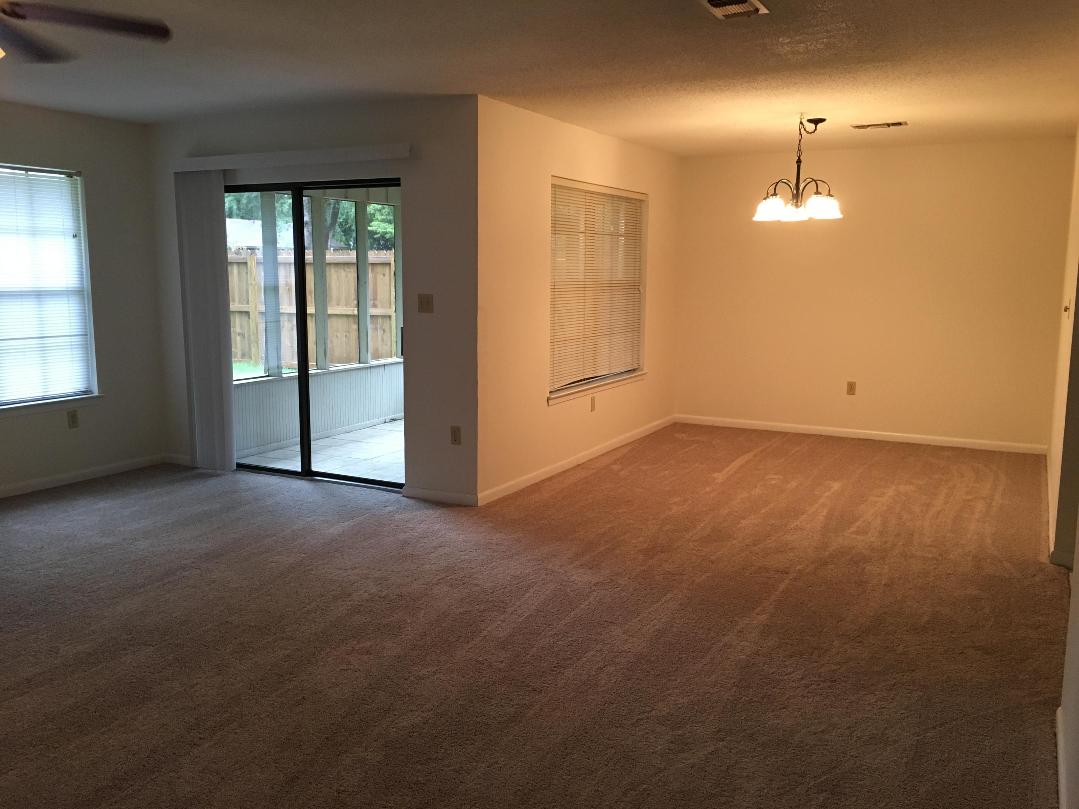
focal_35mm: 29
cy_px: 404
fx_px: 904
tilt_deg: -9.7
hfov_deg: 61.7
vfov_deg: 48.2
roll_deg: -0.7
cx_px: 540
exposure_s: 1/30
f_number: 2.2
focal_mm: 4.15
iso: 125
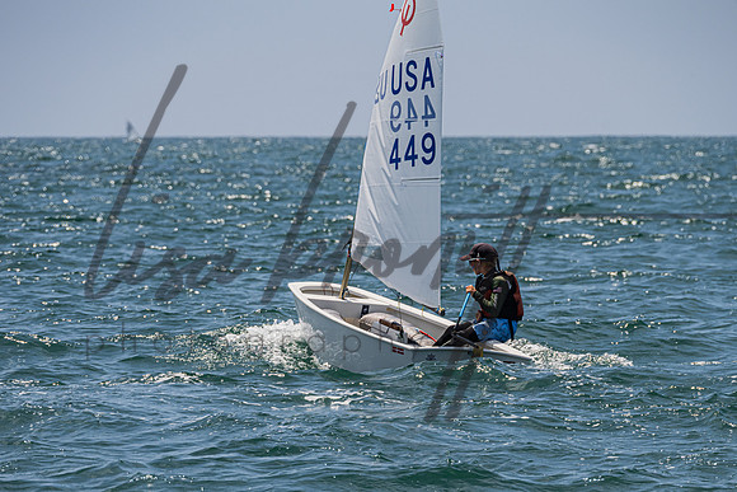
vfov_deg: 4.2
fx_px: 6676
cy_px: 324
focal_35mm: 326
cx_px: 382
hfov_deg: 6.3
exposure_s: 1/1250
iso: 250
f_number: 8
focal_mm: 240
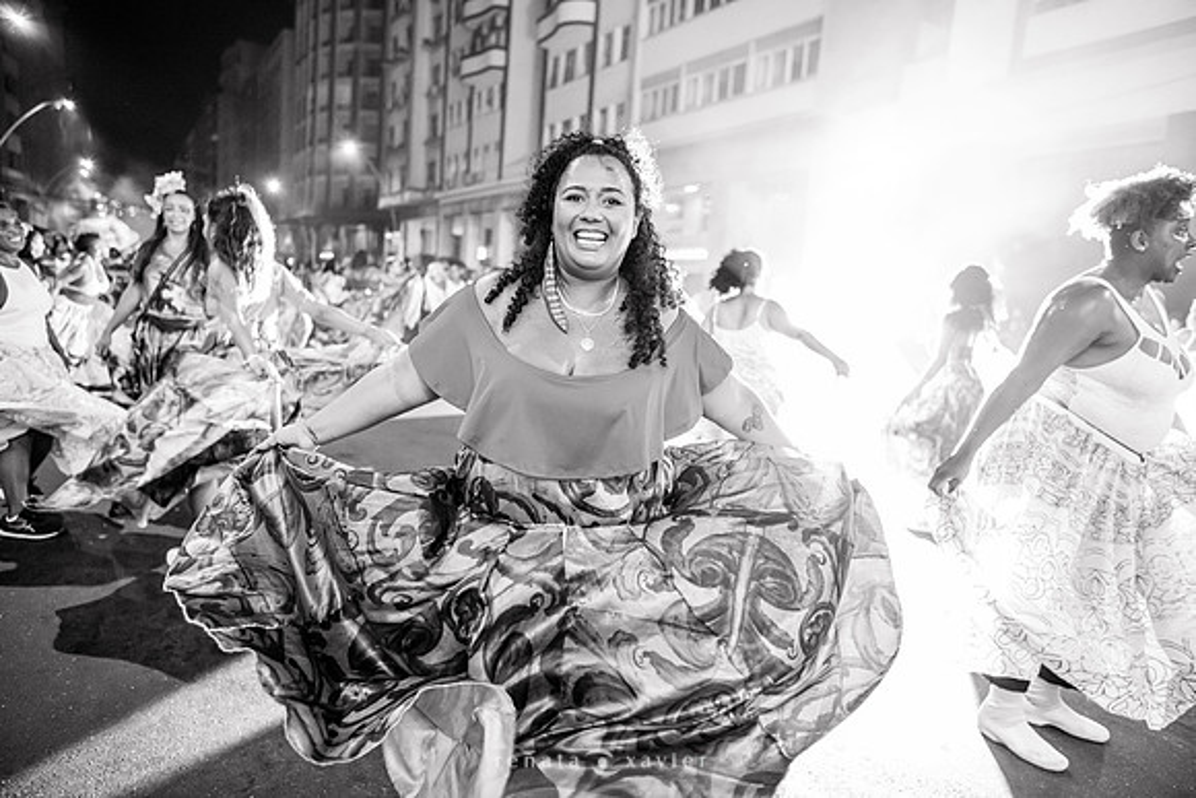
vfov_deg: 53.2
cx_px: 598
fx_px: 797
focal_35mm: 24
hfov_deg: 73.7
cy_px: 399
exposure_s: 1/200
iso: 5000
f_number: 2
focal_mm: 24
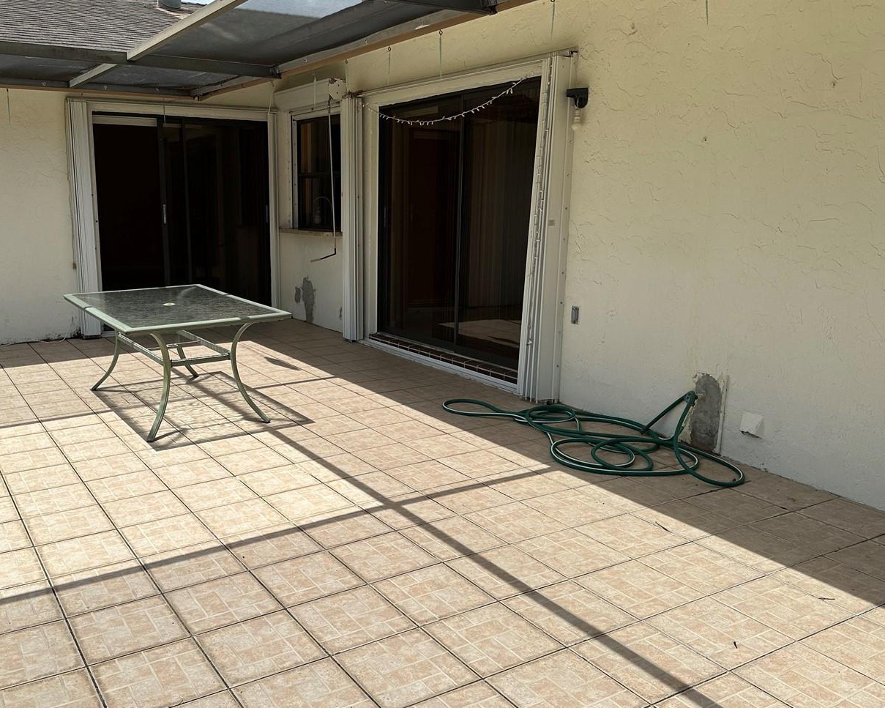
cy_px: 345
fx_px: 812
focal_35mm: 31
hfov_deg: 56.7
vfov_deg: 47.1
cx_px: 354
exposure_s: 1/6623
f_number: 1.78
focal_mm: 6.86
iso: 80
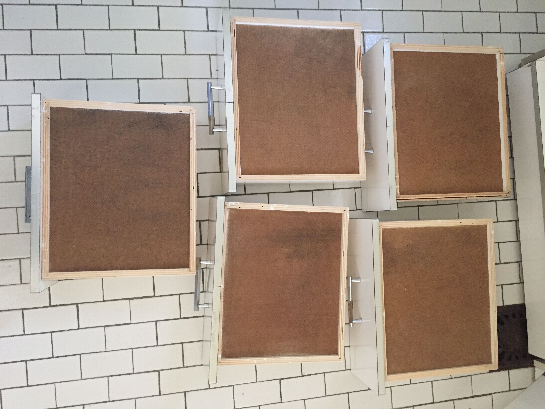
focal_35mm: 29
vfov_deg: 48.2
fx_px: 457
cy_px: 204
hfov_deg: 61.7
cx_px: 272
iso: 250
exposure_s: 1/25
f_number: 2.2
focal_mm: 4.15
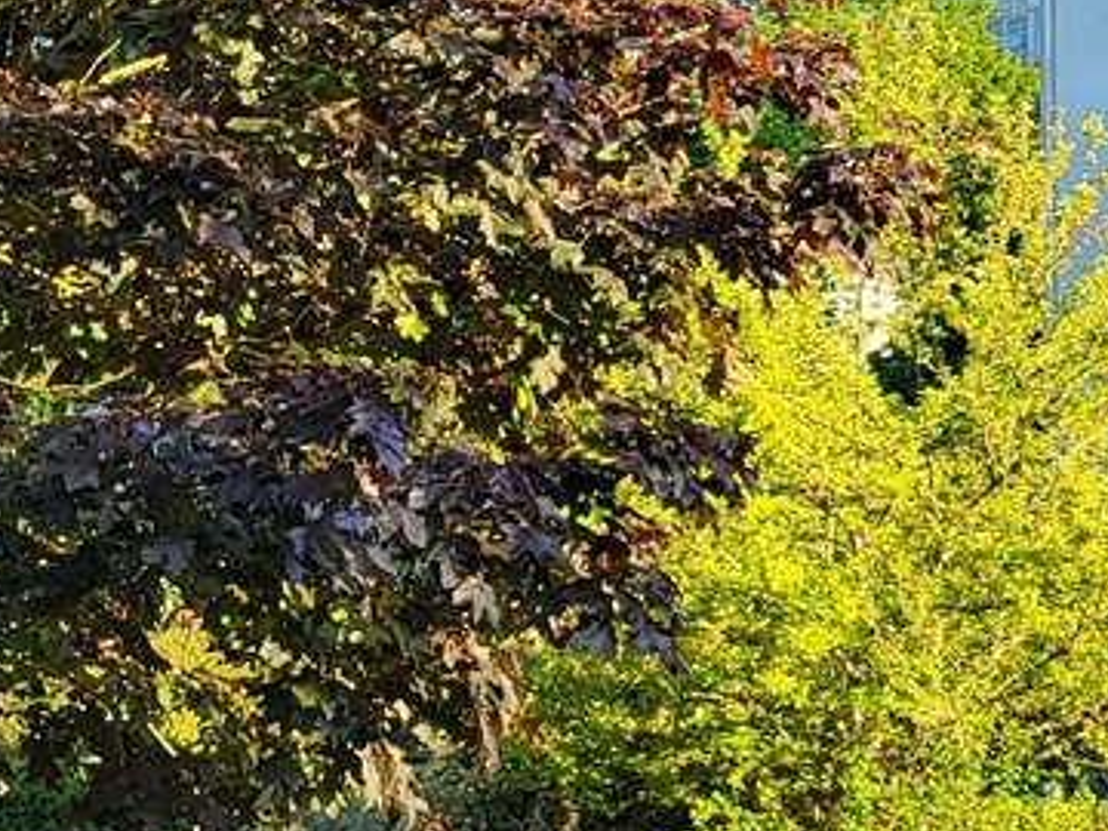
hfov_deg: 19.3
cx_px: 142
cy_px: 482
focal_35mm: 100
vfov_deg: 14.8
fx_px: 3201
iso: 40
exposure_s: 1/435
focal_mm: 5
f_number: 1.8
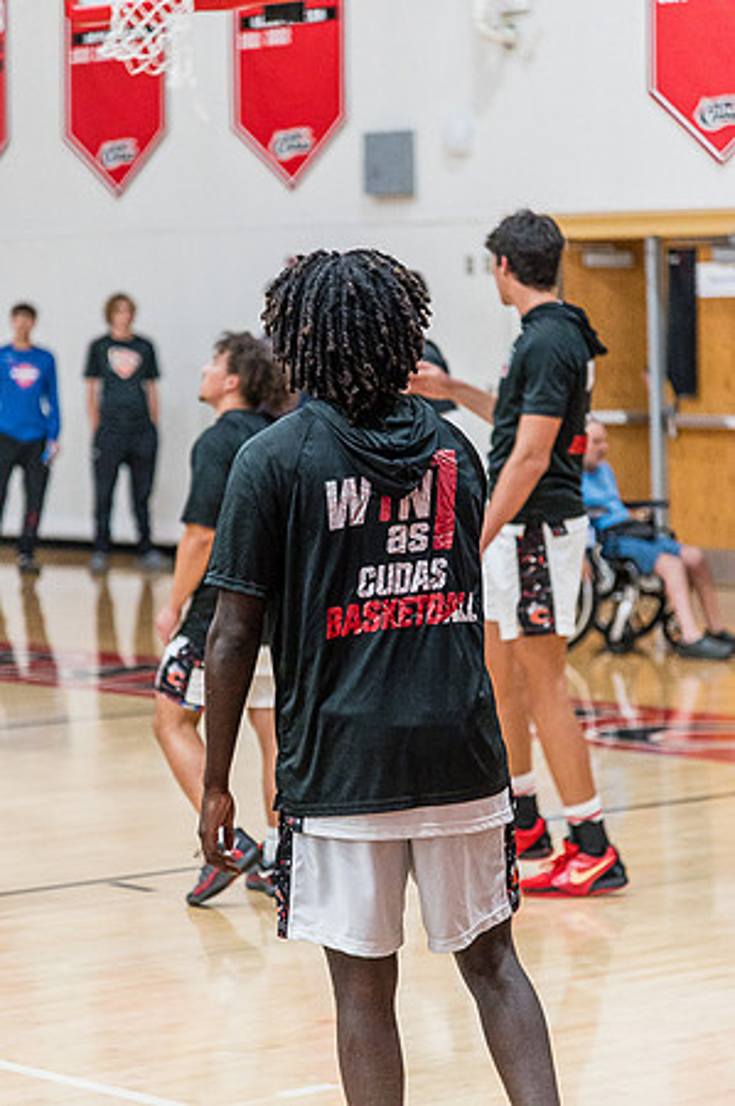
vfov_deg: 17.1
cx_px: 368
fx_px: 3683
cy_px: 553
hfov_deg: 11.4
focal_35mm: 120
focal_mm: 120
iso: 5000
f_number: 4
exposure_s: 1/320
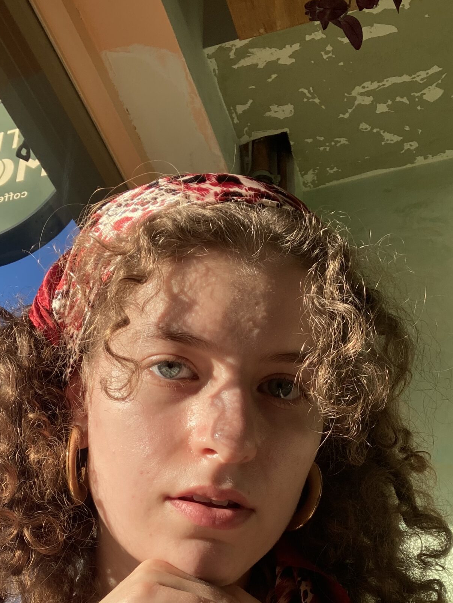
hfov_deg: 28.6
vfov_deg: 36.3
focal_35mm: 51
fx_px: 889
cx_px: 202
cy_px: 474
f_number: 2.2
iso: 20
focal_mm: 2.87
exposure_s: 1/523
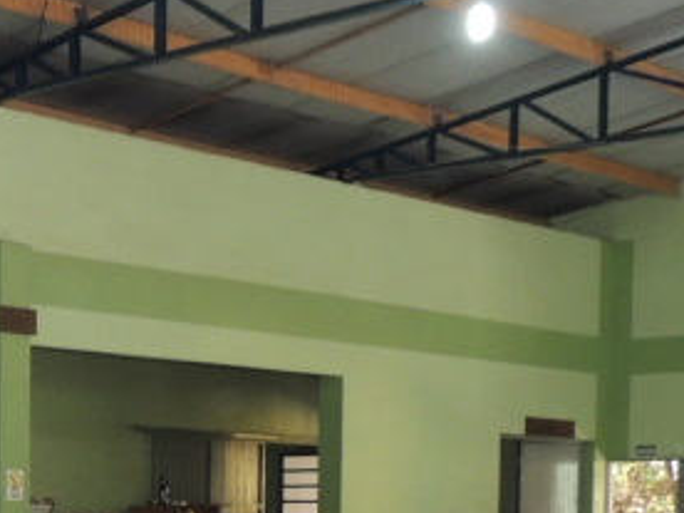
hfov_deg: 21.0
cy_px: 639
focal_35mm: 89
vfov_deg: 15.9
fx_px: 1759
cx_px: -47
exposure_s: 1/30
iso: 250
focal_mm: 4.3
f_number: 3
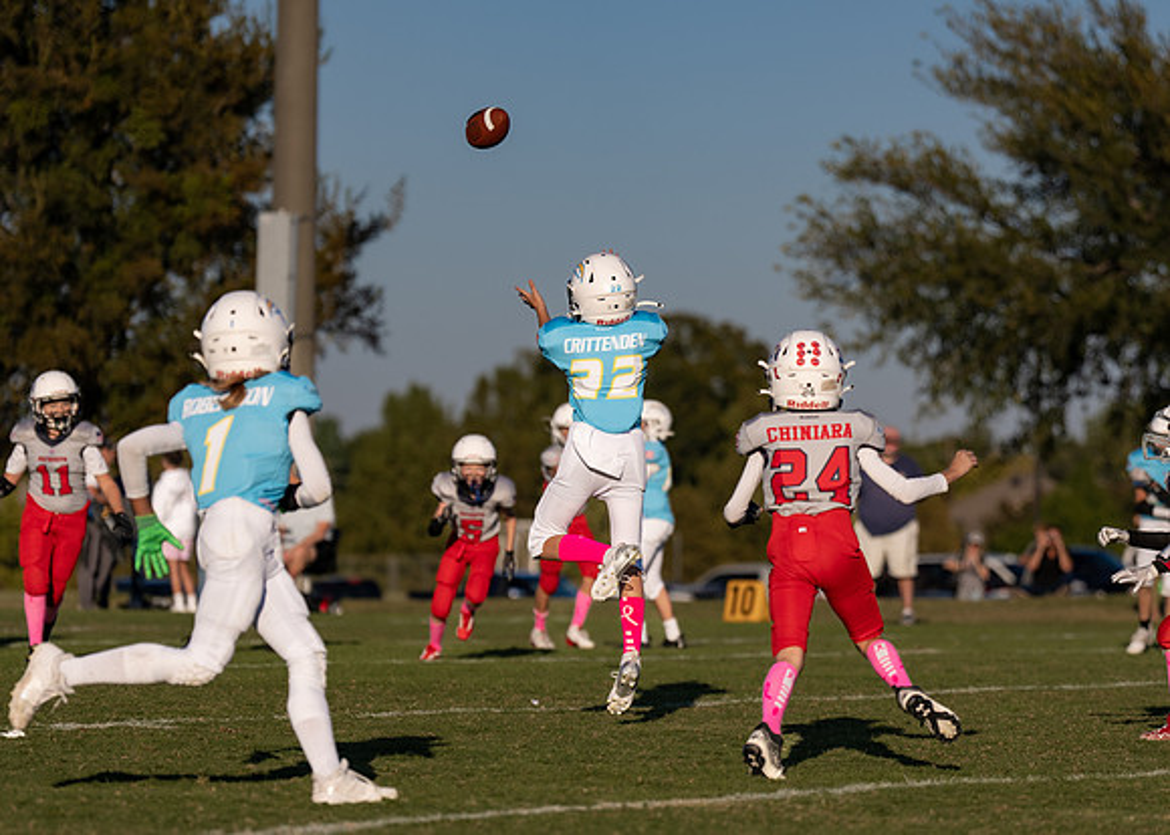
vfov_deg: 7.4
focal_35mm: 194
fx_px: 6438
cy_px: 507
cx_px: 612
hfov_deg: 10.4
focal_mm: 133
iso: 100
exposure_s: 1/2500
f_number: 2.8
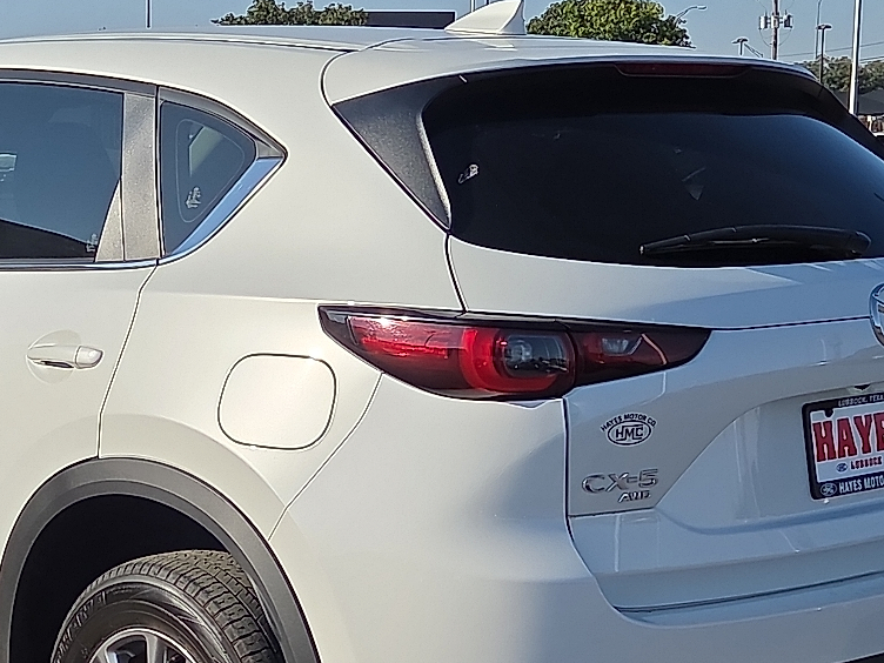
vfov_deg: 17.8
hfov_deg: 23.4
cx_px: 267
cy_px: 403
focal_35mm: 83
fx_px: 2120
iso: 25
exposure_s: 1/3333
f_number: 1.8
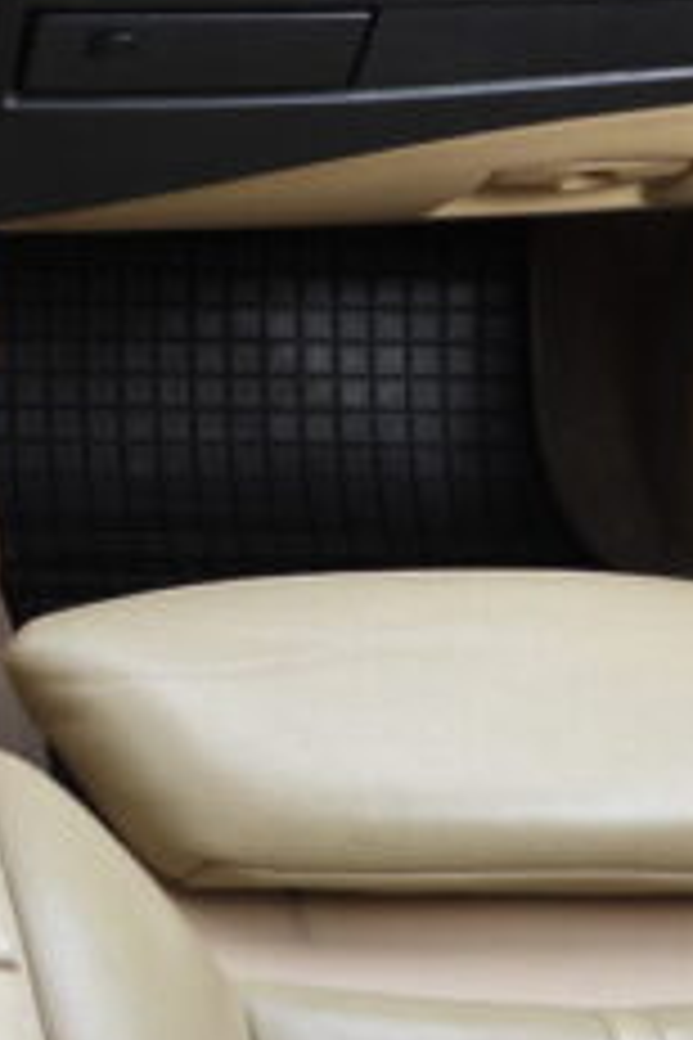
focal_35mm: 77
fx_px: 2223
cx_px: -392
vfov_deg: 26.2
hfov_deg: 16.0
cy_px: 351
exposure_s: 1/125
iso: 100
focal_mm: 4.3
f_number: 2.8
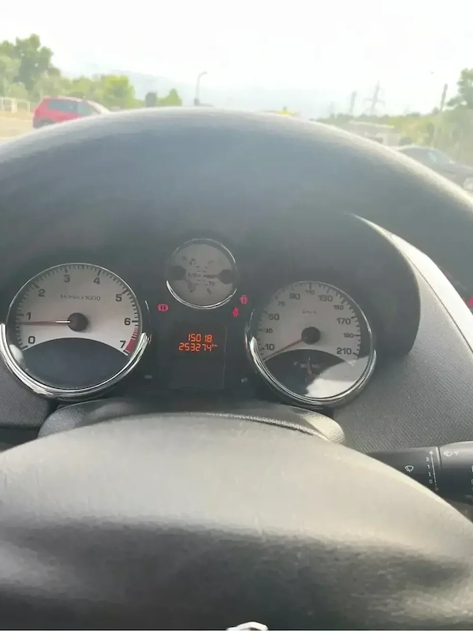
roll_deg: -7.4
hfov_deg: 53.1
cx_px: 236
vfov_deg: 67.3
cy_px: 316
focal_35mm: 26
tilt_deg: -21.0
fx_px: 474
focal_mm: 5.1
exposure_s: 1/121
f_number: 1.6
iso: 64
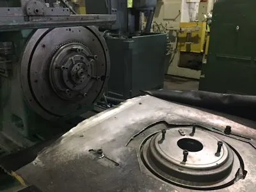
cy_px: 96
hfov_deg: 61.7
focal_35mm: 29
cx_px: 128
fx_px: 214
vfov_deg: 48.2
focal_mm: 4.15
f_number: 2.2
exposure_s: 1/15
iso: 250
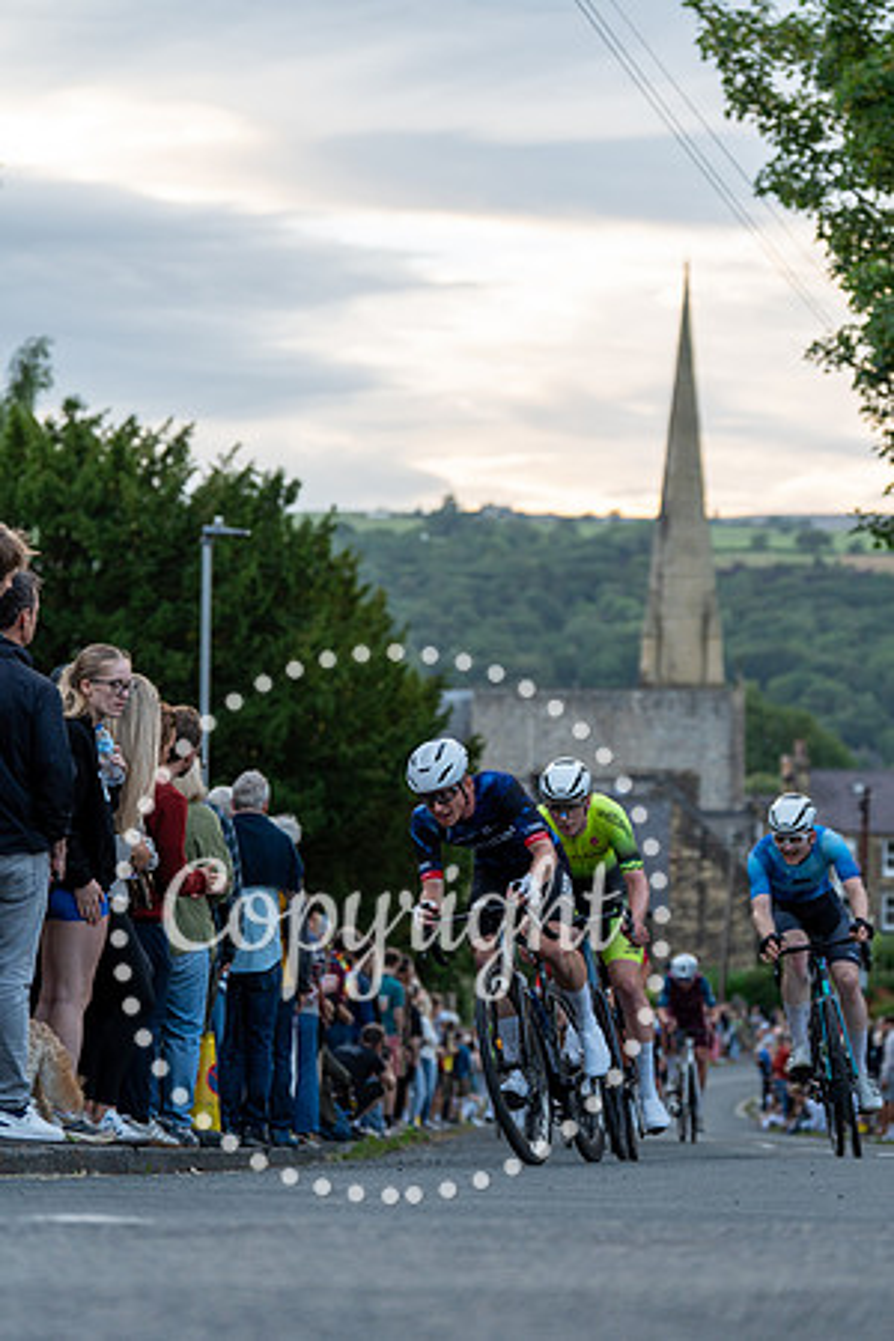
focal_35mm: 97
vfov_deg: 21.0
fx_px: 3613
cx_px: 447
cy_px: 670
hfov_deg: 14.1
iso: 800
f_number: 3.2
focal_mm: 97
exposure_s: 1/640
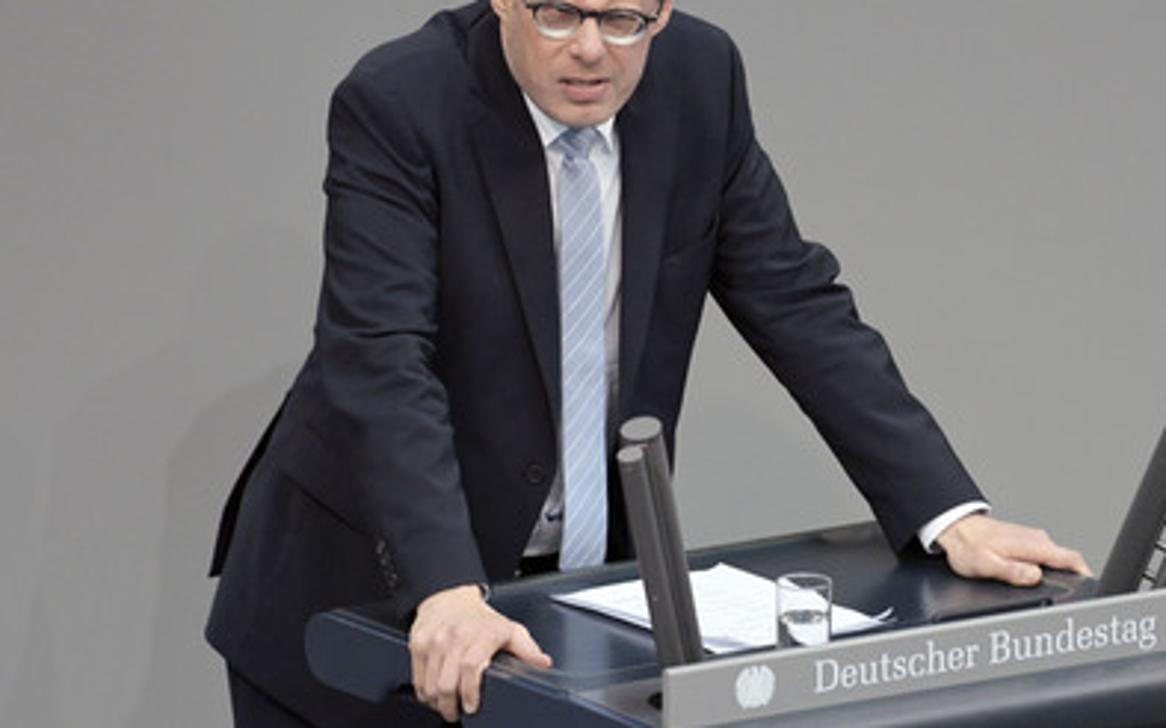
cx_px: 661
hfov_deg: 4.6
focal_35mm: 455
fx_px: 14455
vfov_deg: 2.9
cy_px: 287
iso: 8000
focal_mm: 390
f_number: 5.6
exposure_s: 1/320
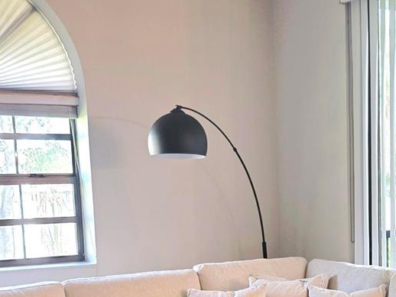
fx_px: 813
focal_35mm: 71
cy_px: 282
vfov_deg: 20.2
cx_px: 313
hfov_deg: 26.9
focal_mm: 6.3
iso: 160
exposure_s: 1/120
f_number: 1.7
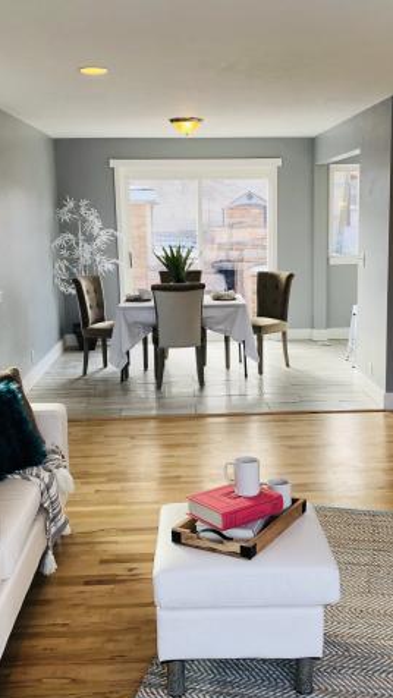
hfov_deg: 29.0
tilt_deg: -9.3
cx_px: 233
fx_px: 759
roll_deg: +1.4
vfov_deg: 49.4
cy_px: 350
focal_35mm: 41
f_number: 1.8
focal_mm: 4
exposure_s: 1/120
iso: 32
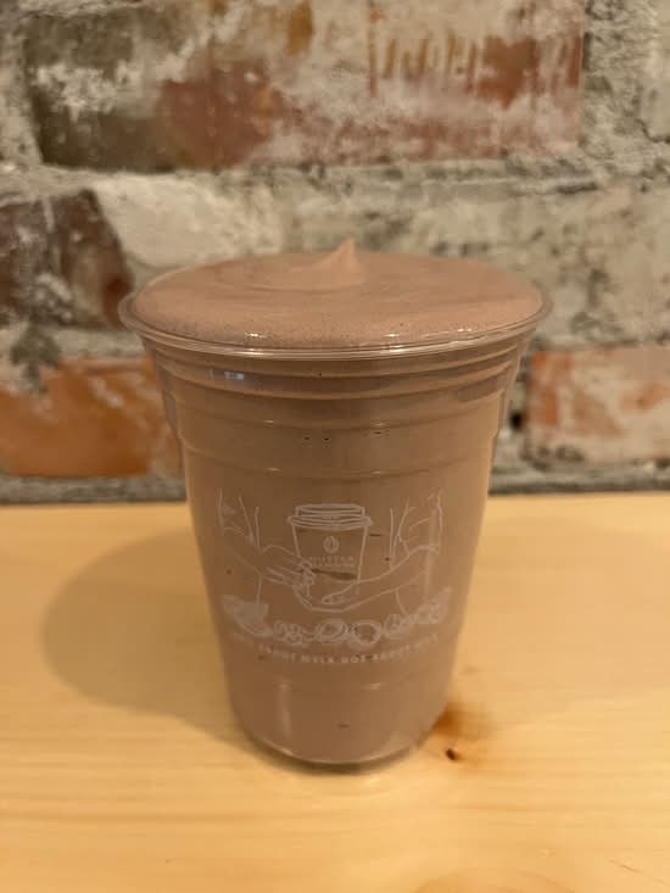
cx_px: 335
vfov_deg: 67.3
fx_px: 671
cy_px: 446
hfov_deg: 53.1
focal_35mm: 26
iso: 400
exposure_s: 1/60
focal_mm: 5.1
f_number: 1.6
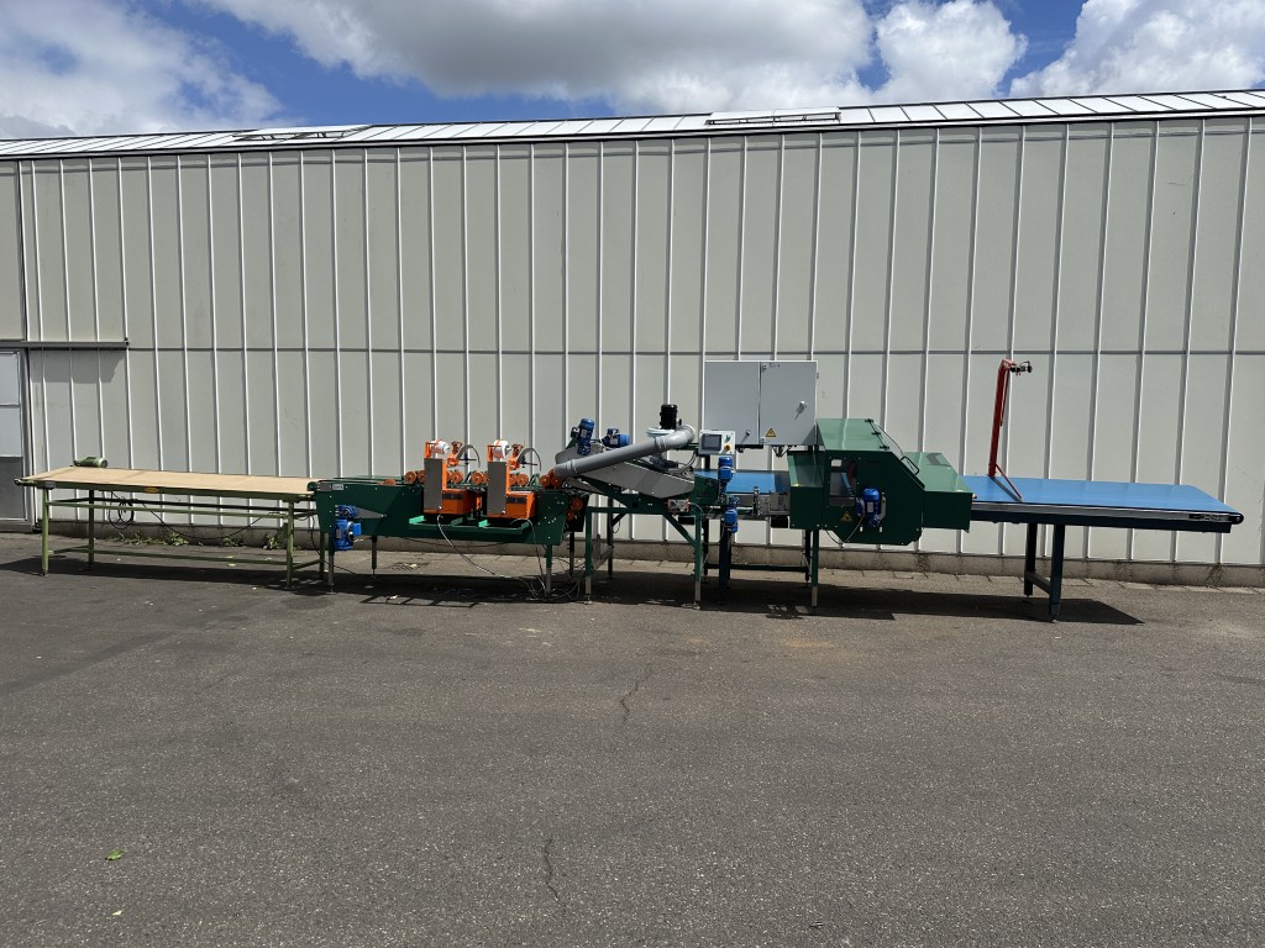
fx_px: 877
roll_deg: -1.5
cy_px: 474
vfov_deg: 56.8
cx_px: 632
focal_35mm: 24
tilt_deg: -3.5
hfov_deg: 71.6
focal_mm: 6.86
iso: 80
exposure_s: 1/7576
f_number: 1.78
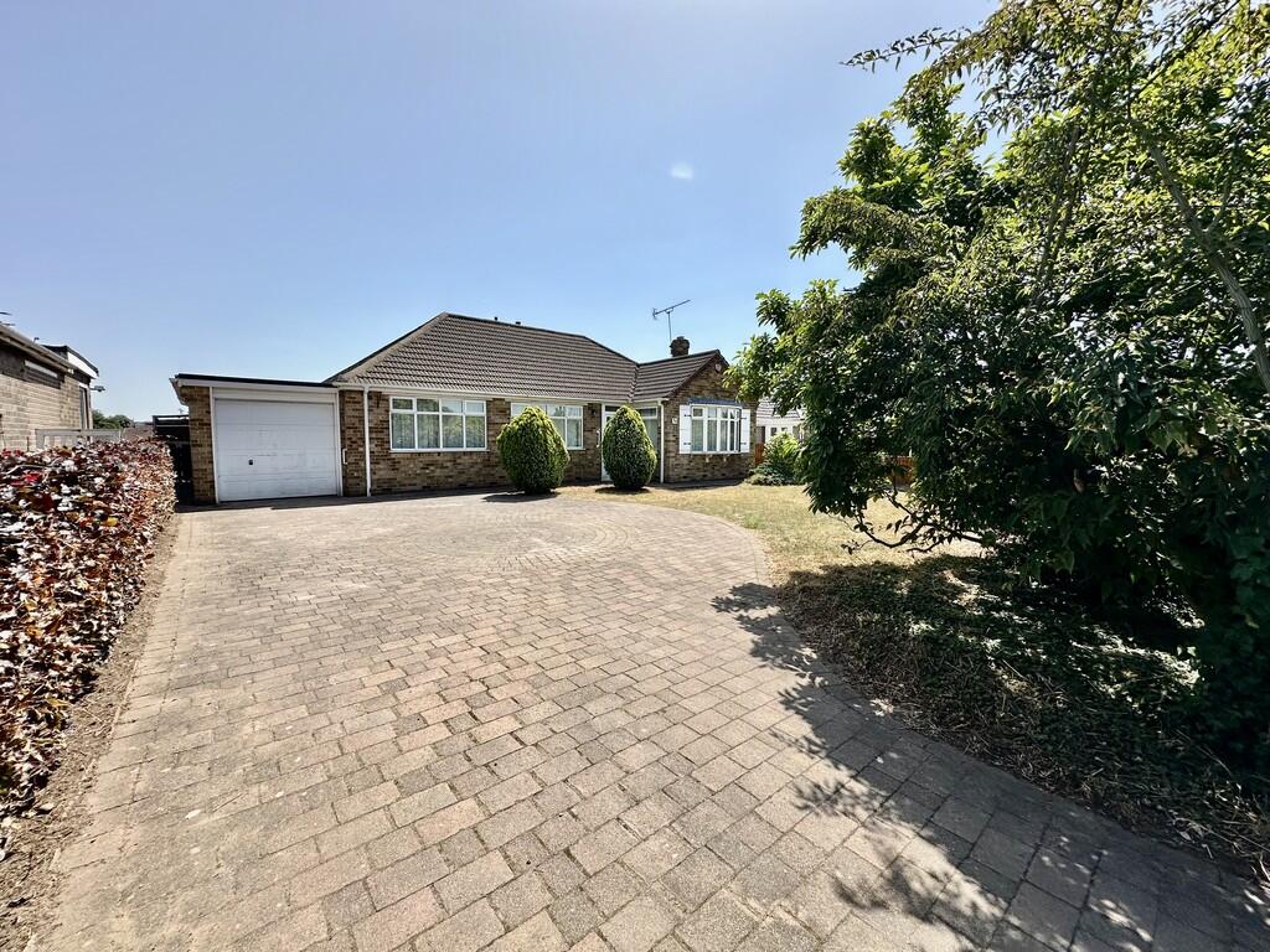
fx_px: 514
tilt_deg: -4.5
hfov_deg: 102.1
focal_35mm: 14
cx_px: 635
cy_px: 476
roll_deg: -0.3
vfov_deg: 85.7
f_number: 2.2
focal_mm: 2.22
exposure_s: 1/1949
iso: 50
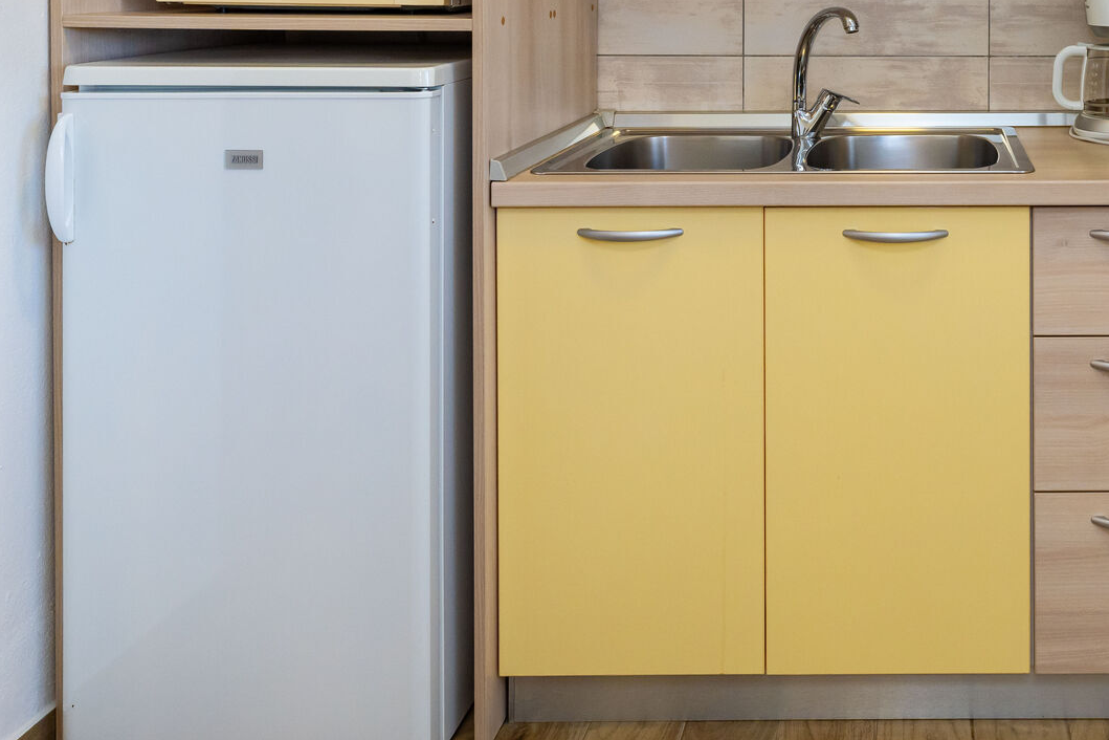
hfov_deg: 48.0
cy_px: -25
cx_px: 935
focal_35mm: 37
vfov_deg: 32.6
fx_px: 1140
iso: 800
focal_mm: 14
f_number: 7.1
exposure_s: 1/60
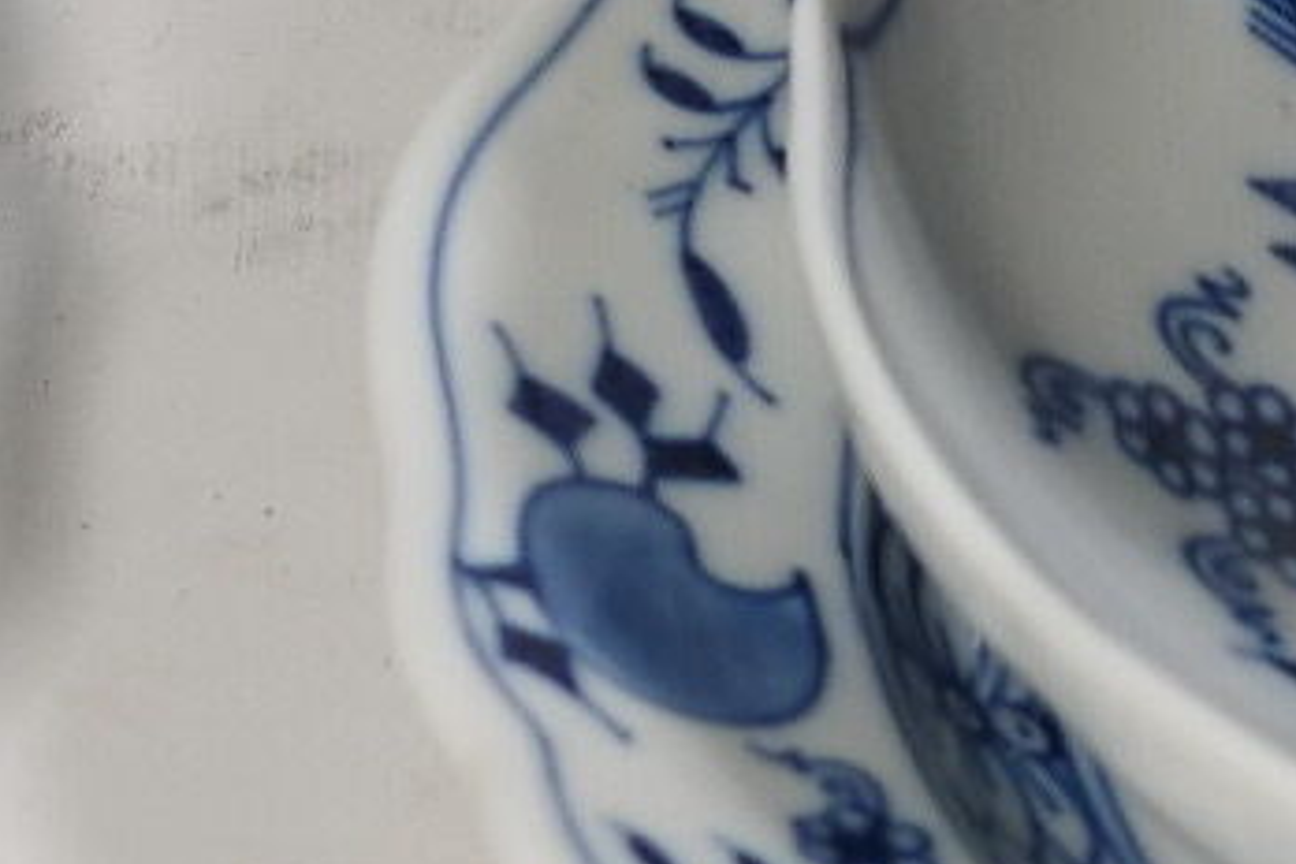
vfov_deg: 3.7
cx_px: 112
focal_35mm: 361
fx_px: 12995
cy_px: -1289
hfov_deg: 5.7
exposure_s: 1/160
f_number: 3.5
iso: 200
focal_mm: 23
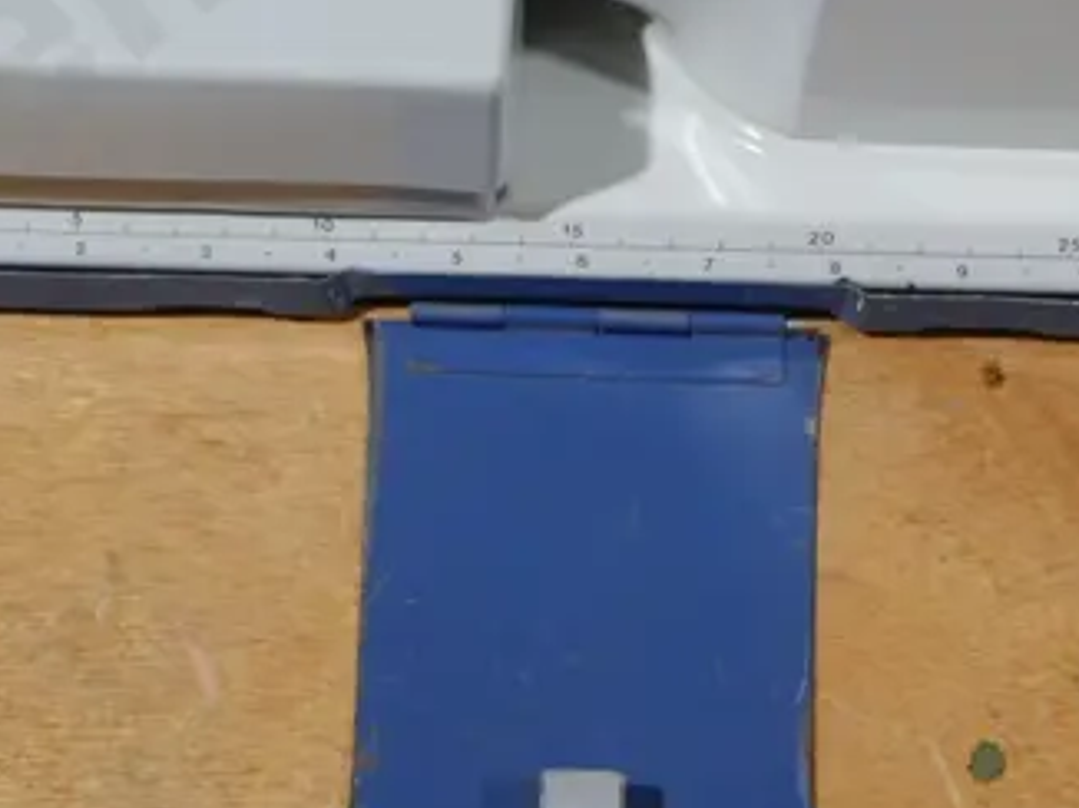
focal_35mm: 88
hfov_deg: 22.3
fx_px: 2741
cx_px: 540
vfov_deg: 15.7
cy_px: -334
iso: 200
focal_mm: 14
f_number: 3.5
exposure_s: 1/60
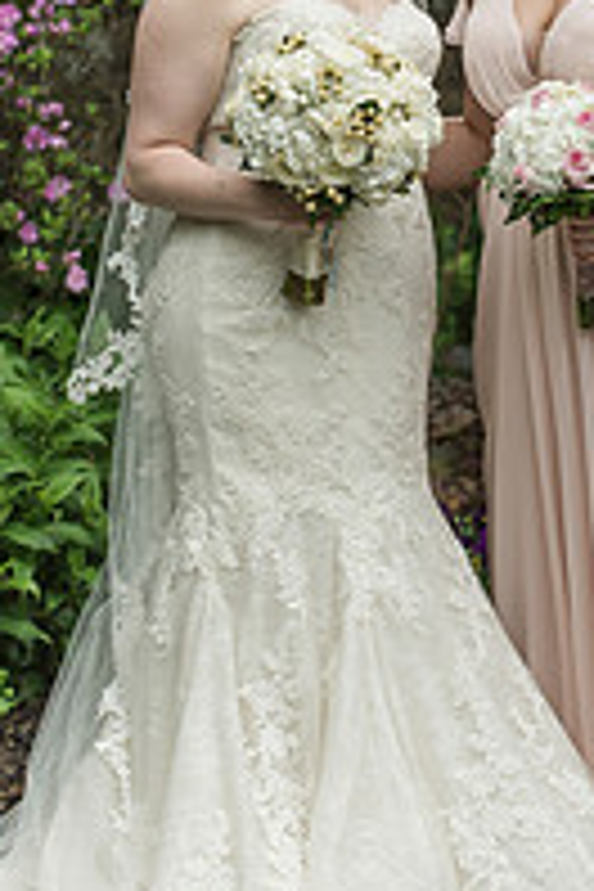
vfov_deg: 8.8
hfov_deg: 5.9
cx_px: 446
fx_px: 5742
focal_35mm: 232
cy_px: 94
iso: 500
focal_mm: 102
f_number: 4
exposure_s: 1/1000
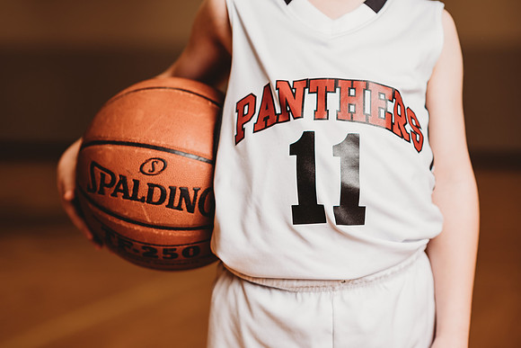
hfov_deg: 23.9
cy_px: 174
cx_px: 260
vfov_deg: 16.1
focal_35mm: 85
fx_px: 1230
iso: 100
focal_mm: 85
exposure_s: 1/160
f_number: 2.5
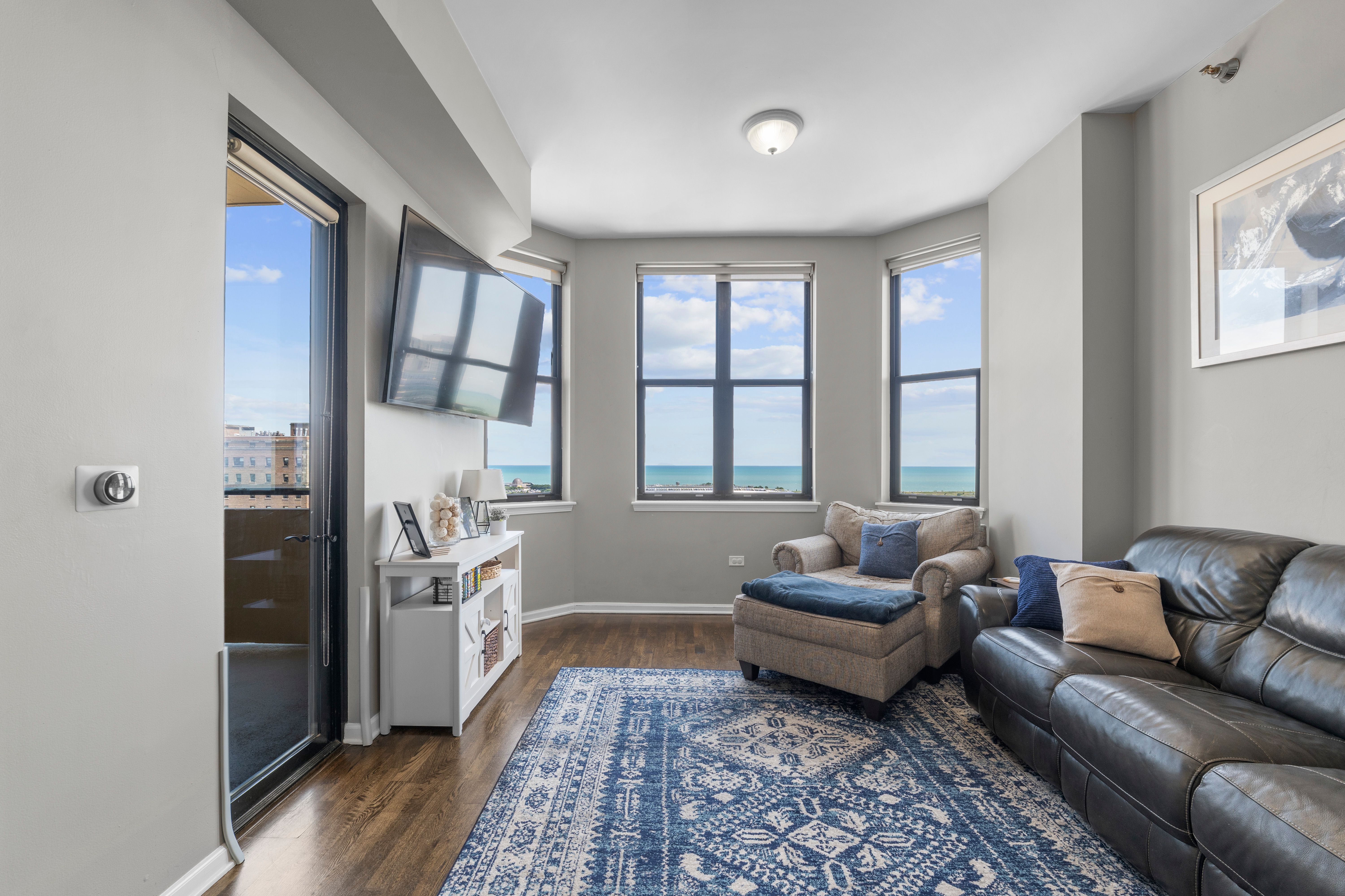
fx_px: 523
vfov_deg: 81.2
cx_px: 672
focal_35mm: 14
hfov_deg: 104.3
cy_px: 448
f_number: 8
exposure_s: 1/13
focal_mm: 14
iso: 250
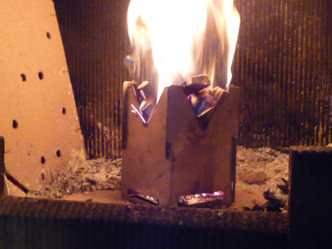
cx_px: 166
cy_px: 124
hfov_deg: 38.2
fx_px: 480
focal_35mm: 50
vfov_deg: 29.1
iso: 800
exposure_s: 1/25
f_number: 3.4
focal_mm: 5
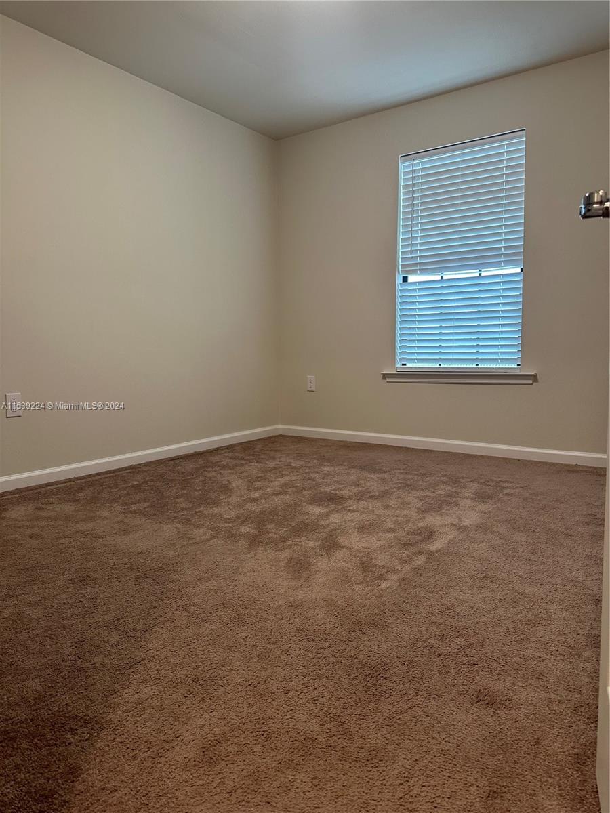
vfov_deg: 71.6
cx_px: 305
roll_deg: -0.4
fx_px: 564
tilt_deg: -5.4
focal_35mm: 24
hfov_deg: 56.8
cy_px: 406
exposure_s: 1/60
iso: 160
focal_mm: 6.86
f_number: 1.78
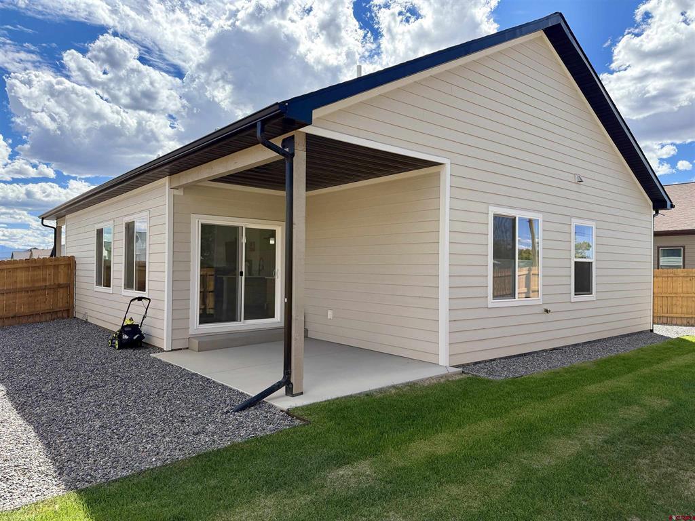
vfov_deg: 56.8
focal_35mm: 24
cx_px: 348
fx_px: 482
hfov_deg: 71.6
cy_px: 260
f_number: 1.78
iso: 100
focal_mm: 6.76
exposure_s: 1/4167
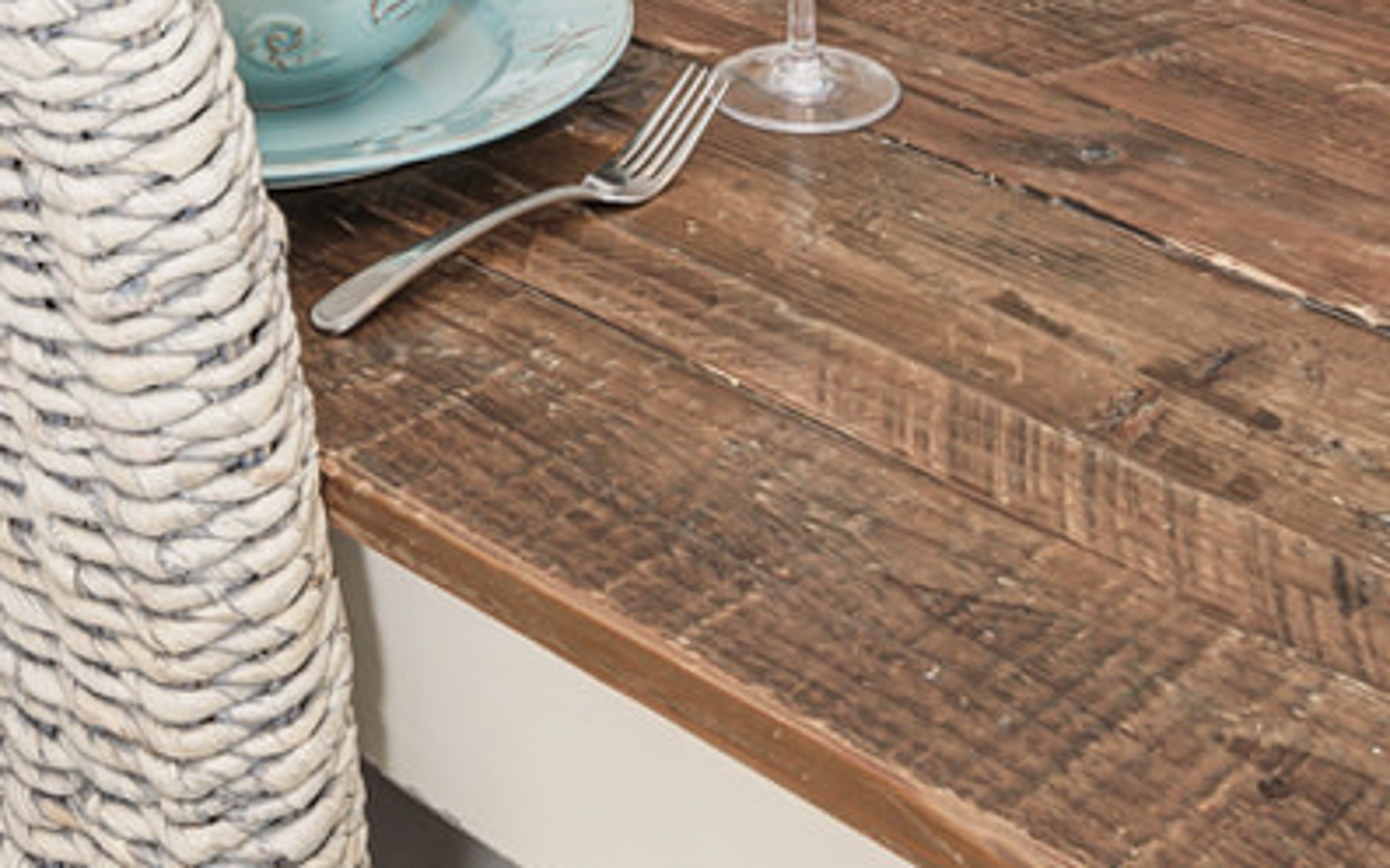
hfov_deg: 26.1
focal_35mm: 79
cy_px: -1216
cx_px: 592
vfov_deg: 12.7
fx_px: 2992
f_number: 7.1
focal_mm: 14
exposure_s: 1/80
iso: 100
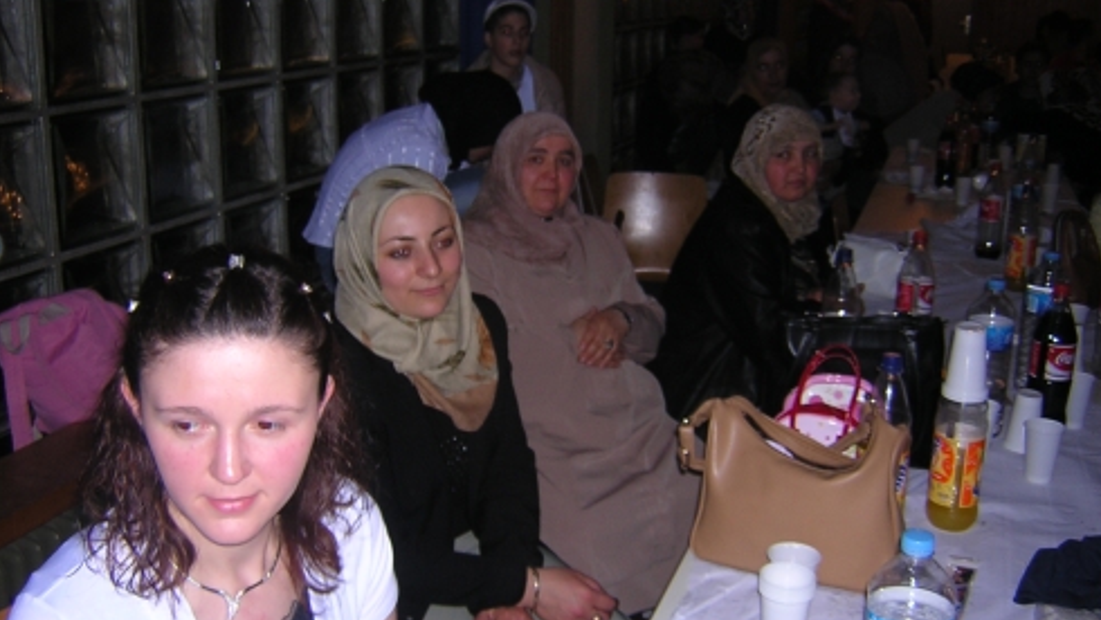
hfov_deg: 50.5
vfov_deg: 29.7
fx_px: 1168
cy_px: 302
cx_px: 542
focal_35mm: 40
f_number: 2.6
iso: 107
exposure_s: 1/60.1
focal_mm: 4.7
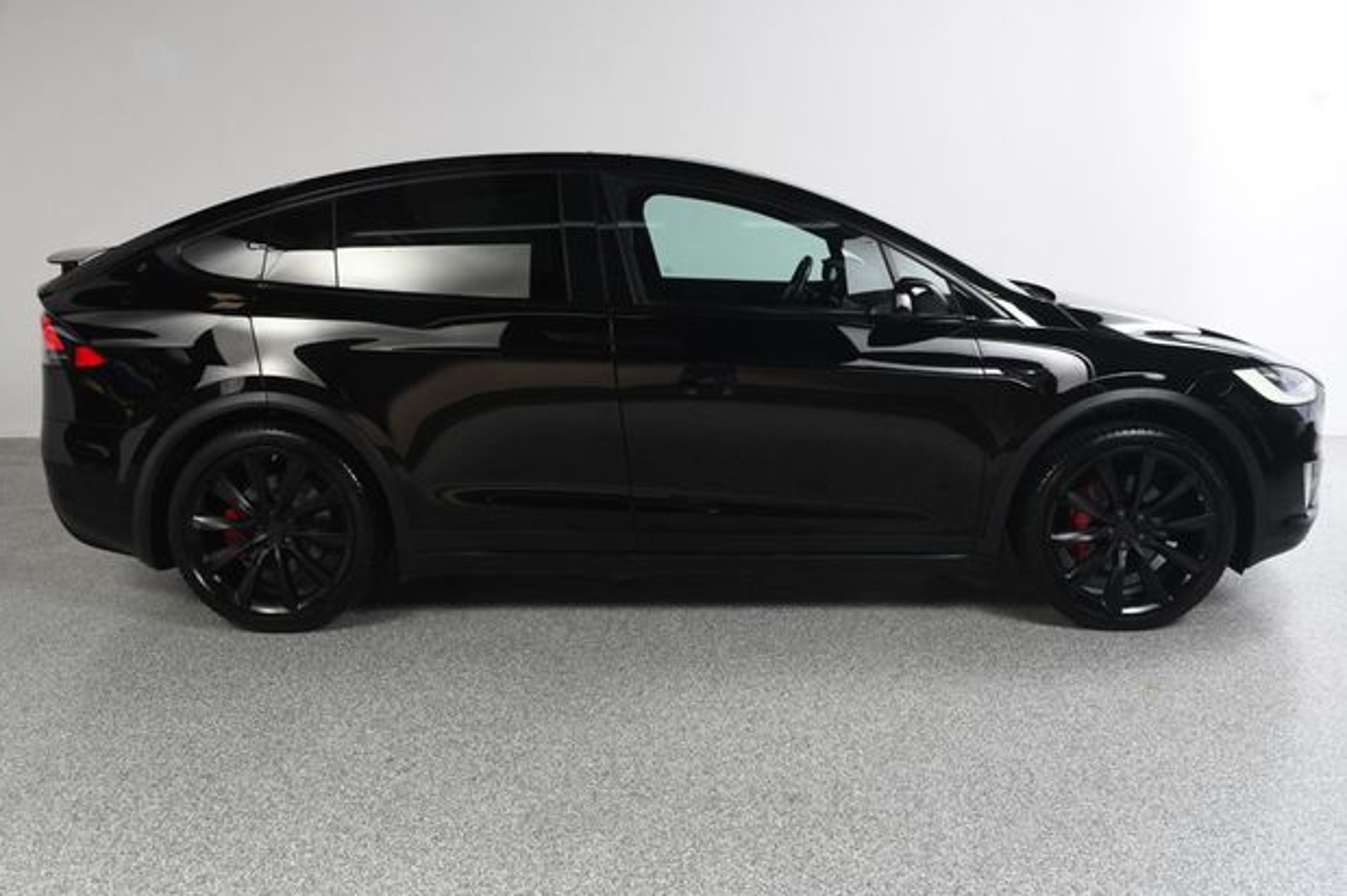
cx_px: 670
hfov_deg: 60.3
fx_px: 1159
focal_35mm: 31
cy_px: 439
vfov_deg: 42.3
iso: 100
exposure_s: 1/160
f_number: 9
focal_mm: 20
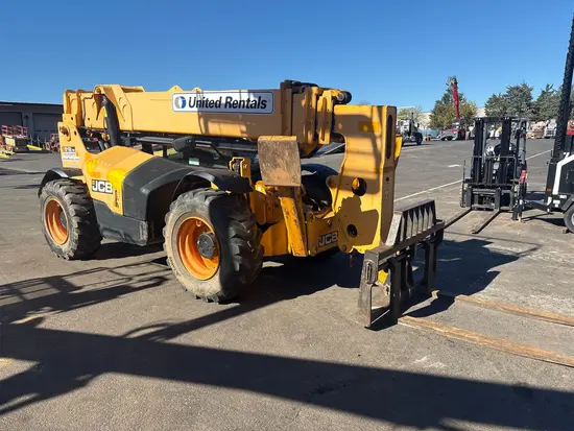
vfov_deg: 53.1
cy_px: 216
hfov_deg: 67.3
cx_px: 287
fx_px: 431
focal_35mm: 26
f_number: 1.6
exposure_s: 1/2747
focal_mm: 5.96
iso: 50
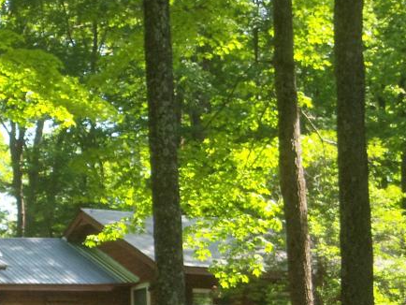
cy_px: 301
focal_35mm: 158
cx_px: -51
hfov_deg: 12.3
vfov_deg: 9.3
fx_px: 1854
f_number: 4
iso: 80
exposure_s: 1/160
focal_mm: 14.1
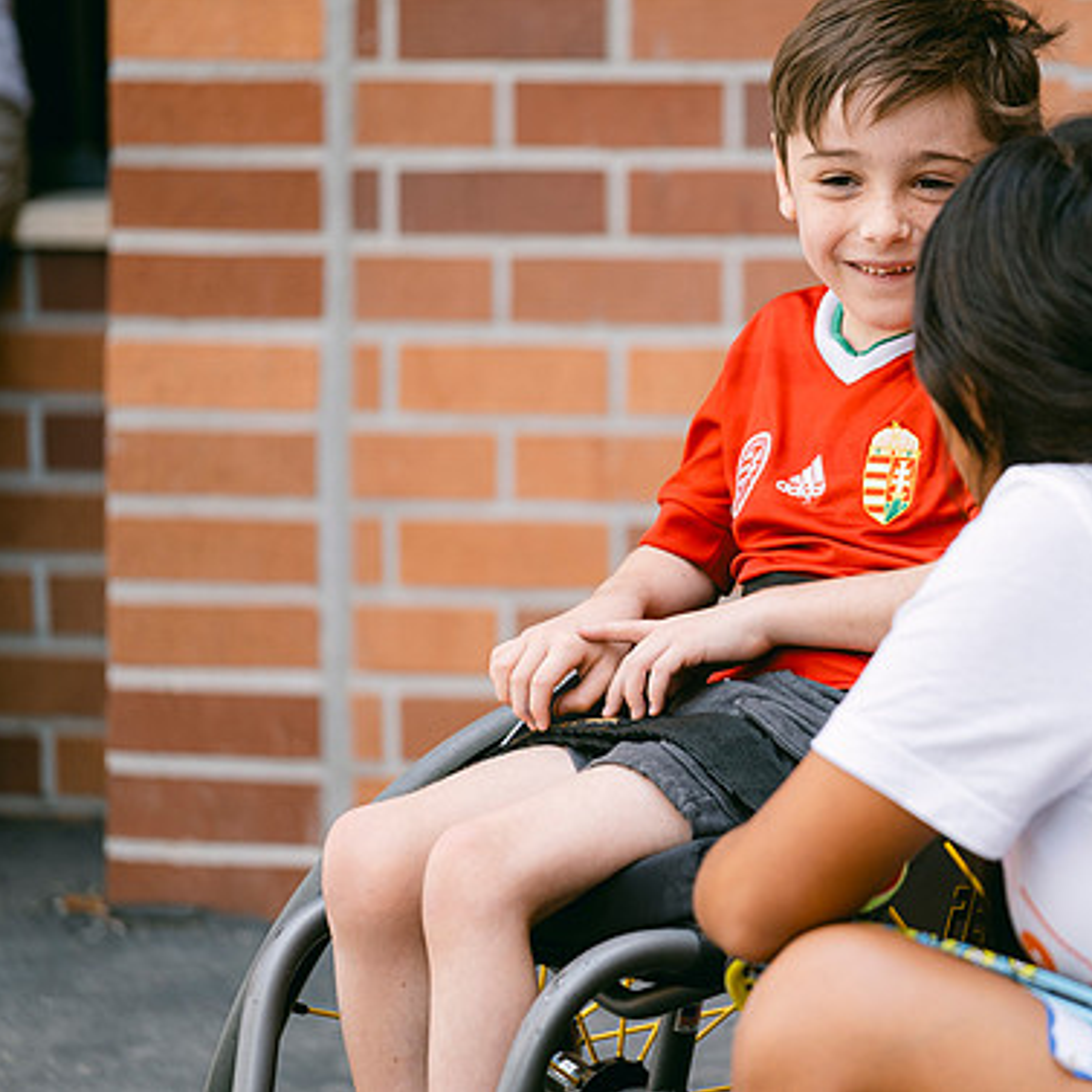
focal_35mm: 275
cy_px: 534
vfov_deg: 6.4
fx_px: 9815
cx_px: 805
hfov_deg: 6.4
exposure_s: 1/125
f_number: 2.8
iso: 160
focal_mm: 140
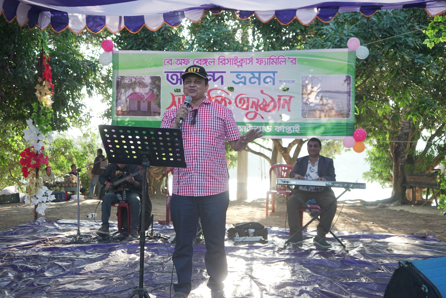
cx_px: 223
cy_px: 149
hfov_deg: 53.1
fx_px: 446
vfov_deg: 36.9
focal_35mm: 36
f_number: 4
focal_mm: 36
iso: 2000
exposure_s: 1/750
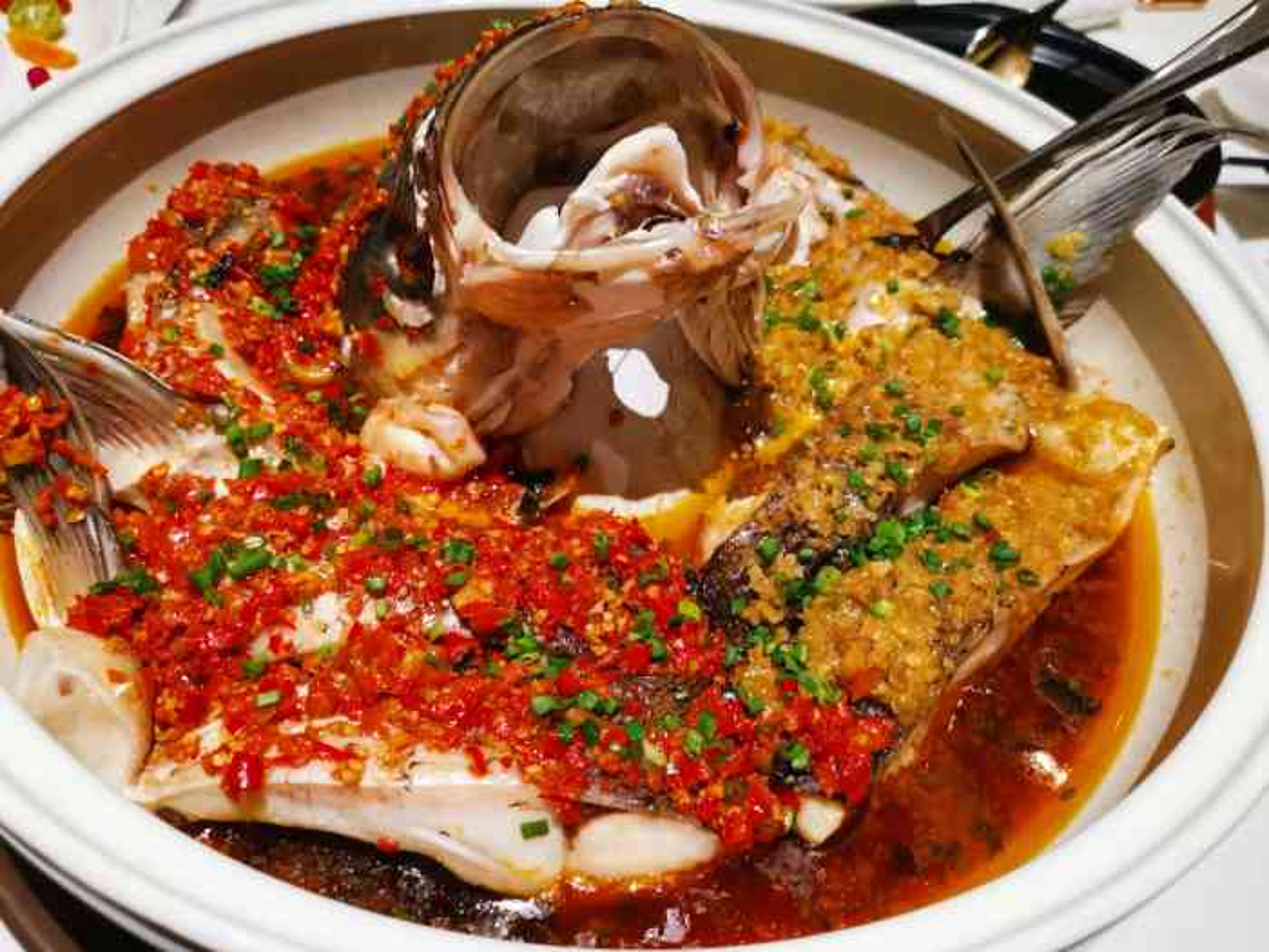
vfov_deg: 51.4
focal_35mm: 27
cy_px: 476
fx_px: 990
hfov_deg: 65.3
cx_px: 634
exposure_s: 1/100
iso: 400
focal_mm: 5.58
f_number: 1.8
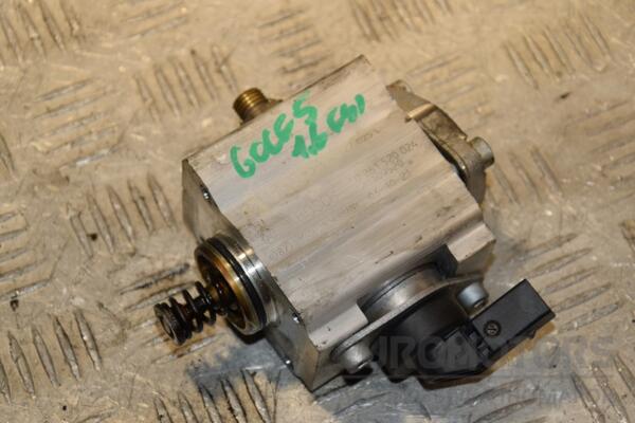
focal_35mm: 105
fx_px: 1852
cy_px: 212
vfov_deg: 13.0
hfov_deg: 19.5
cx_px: 318
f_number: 7.1
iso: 800
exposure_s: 1/200
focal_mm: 70
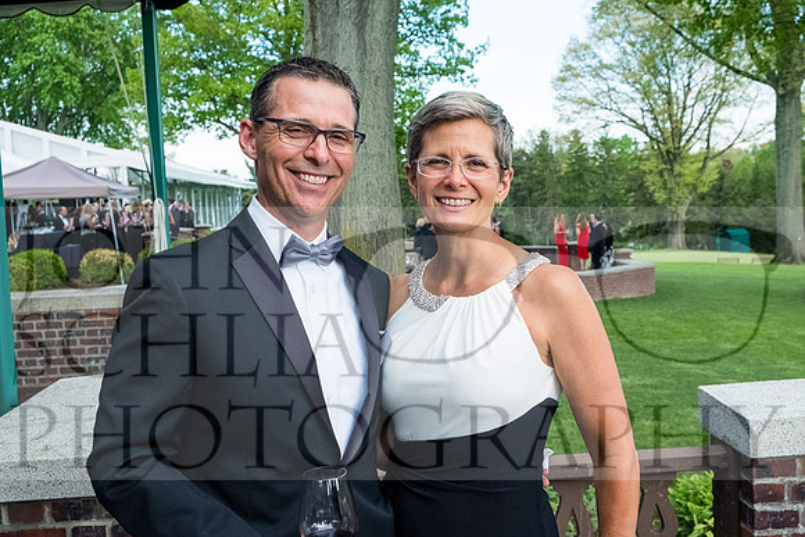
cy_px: 268
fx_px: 939
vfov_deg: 31.9
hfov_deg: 46.4
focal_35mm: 42
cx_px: 402
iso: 3200
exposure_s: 1/1250
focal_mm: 27.7
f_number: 6.4
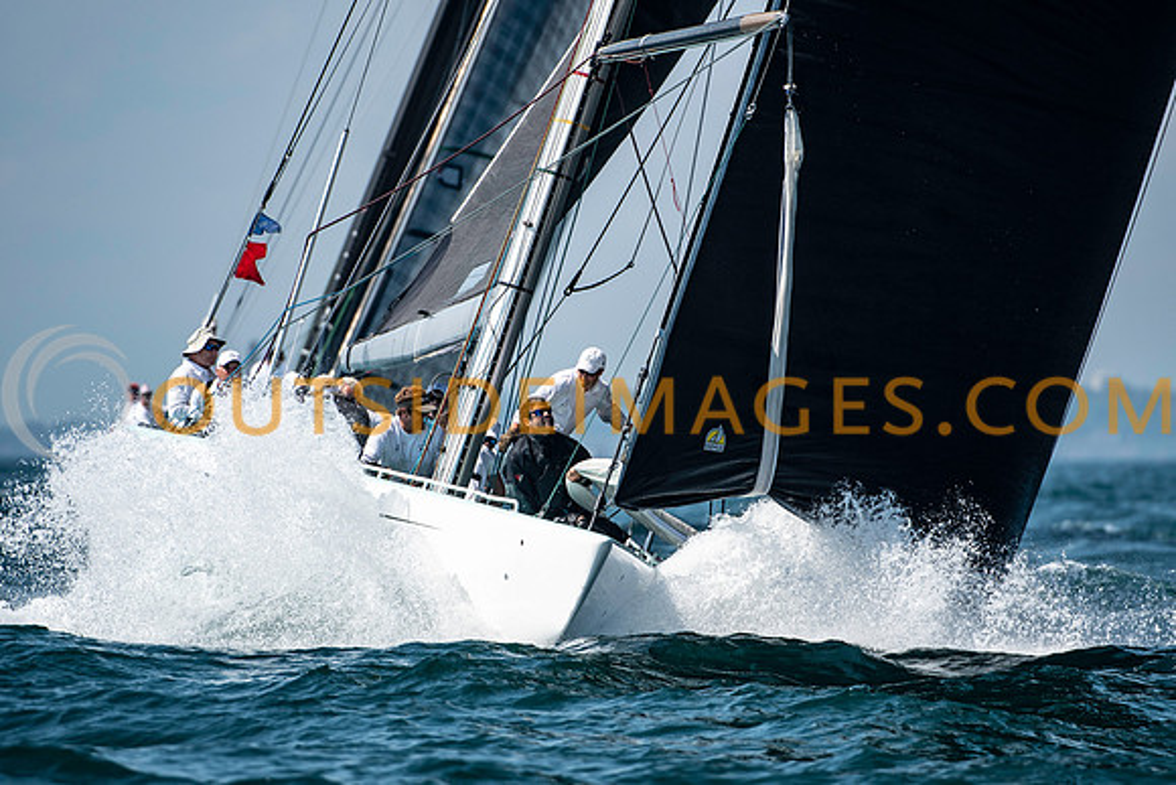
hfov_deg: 3.8
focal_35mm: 540
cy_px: 392
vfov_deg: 2.5
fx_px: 17643
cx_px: 588
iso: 400
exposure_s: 1/2500
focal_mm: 360
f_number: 5
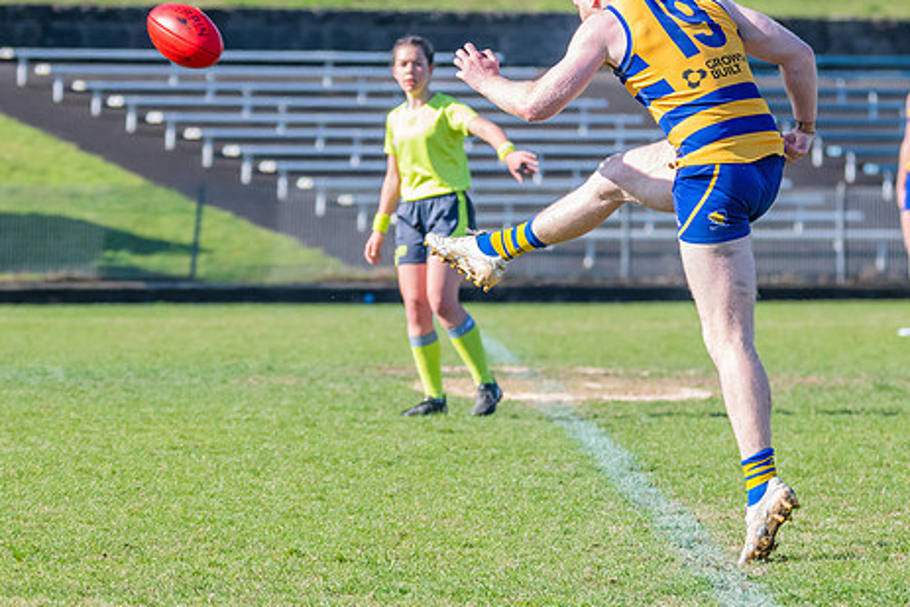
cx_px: 625
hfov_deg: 4.7
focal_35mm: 434
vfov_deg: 3.2
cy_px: 209
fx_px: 10973
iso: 800
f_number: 6.3
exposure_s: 1/1600
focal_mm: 220
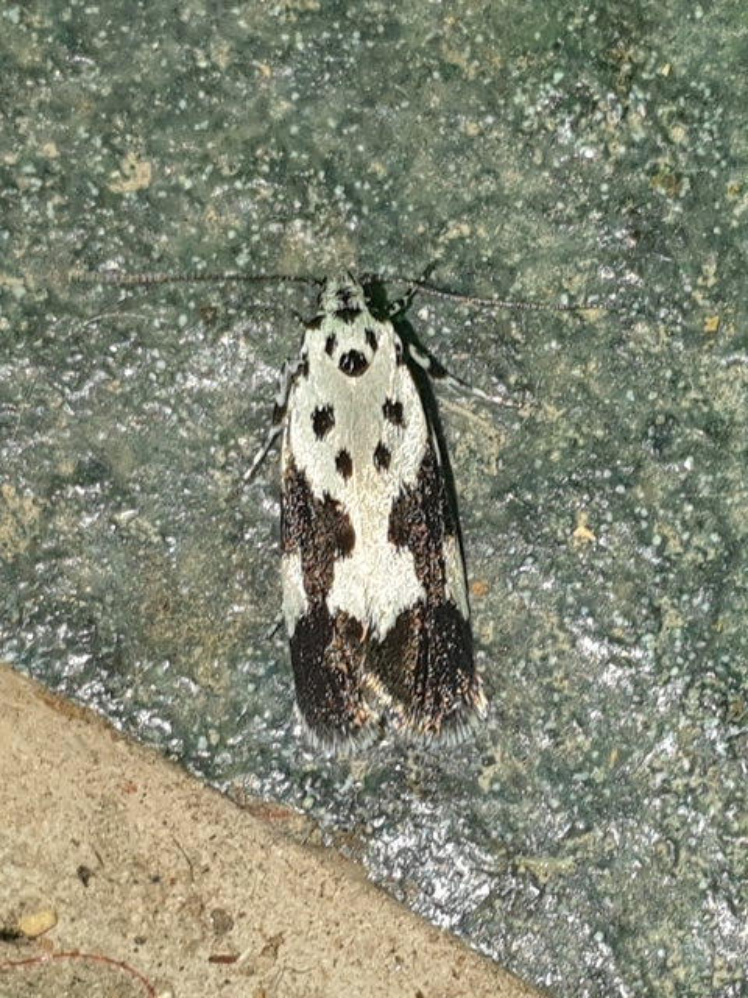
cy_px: 499
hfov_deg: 53.1
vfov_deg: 67.3
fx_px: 749
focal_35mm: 26
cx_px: 374
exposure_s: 1/176
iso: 50
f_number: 2.4
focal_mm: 4.3
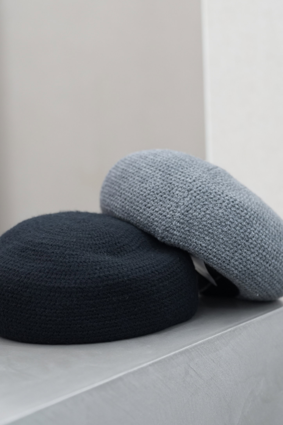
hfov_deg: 13.0
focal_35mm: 105
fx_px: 1238
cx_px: 142
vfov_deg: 19.5
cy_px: 212
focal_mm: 70
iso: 1000
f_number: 2.8
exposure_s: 1/125
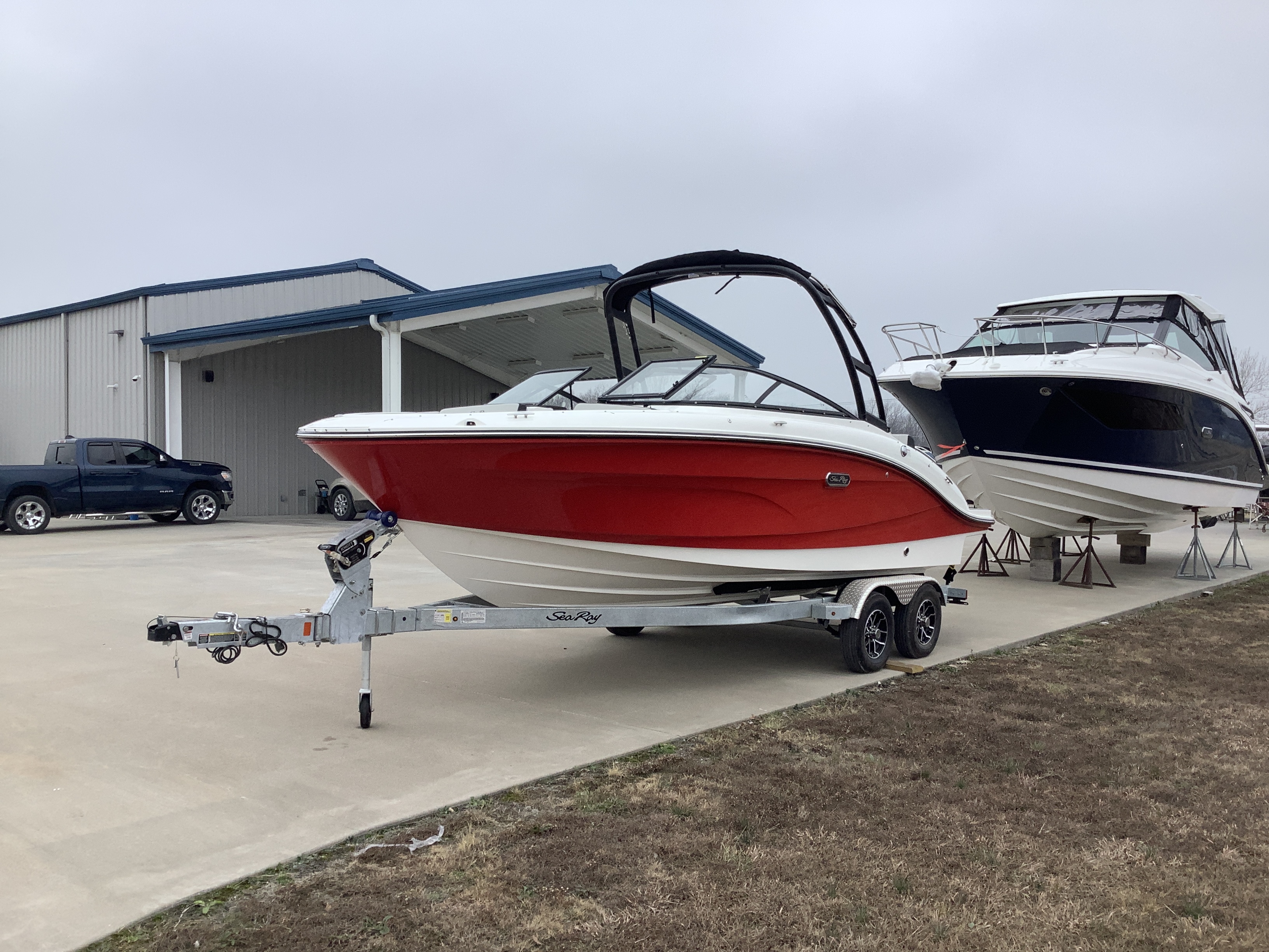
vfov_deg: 45.4
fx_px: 1136
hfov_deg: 58.4
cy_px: 476
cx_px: 634
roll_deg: +0.2
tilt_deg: -0.4
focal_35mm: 31
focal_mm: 3.3
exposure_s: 1/476
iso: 25
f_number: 2.4
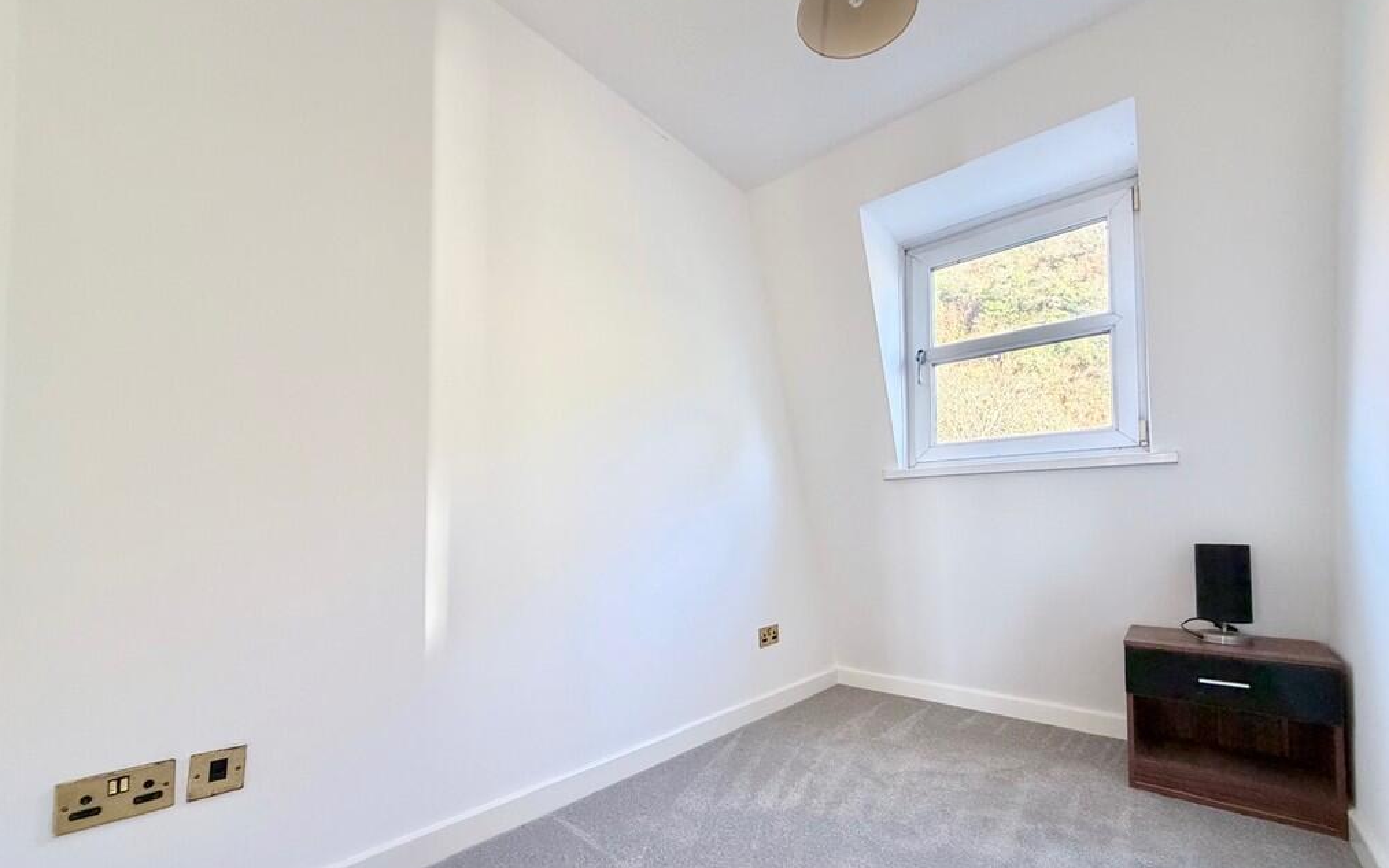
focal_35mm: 15
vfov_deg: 74.2
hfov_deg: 101.5
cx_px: 695
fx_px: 568
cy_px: 507
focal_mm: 2.22
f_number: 2.2
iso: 320
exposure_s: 1/66
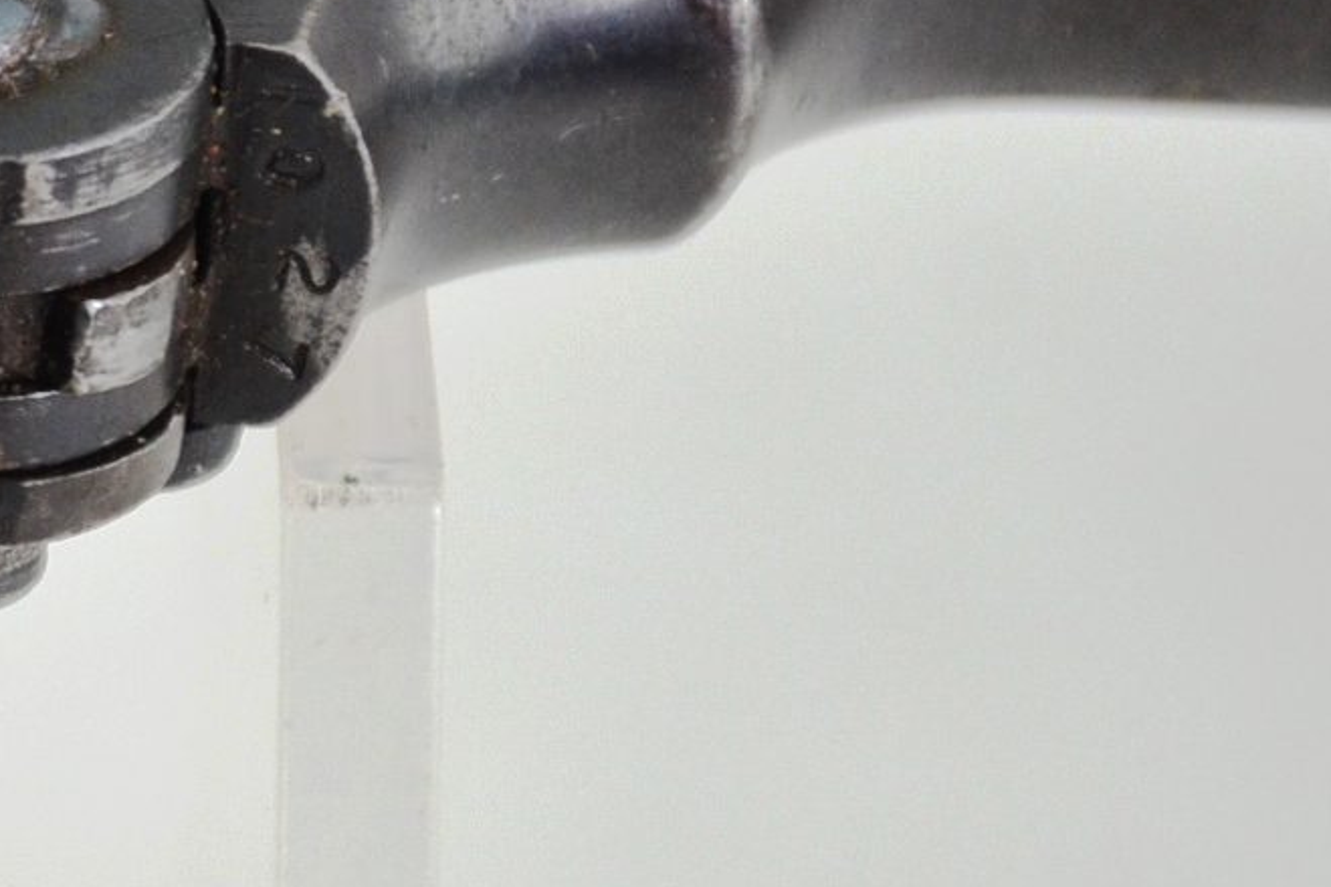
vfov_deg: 1.8
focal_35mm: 756
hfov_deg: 2.7
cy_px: 406
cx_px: -695
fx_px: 27937
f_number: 5.6
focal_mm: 135
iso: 720
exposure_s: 1/250
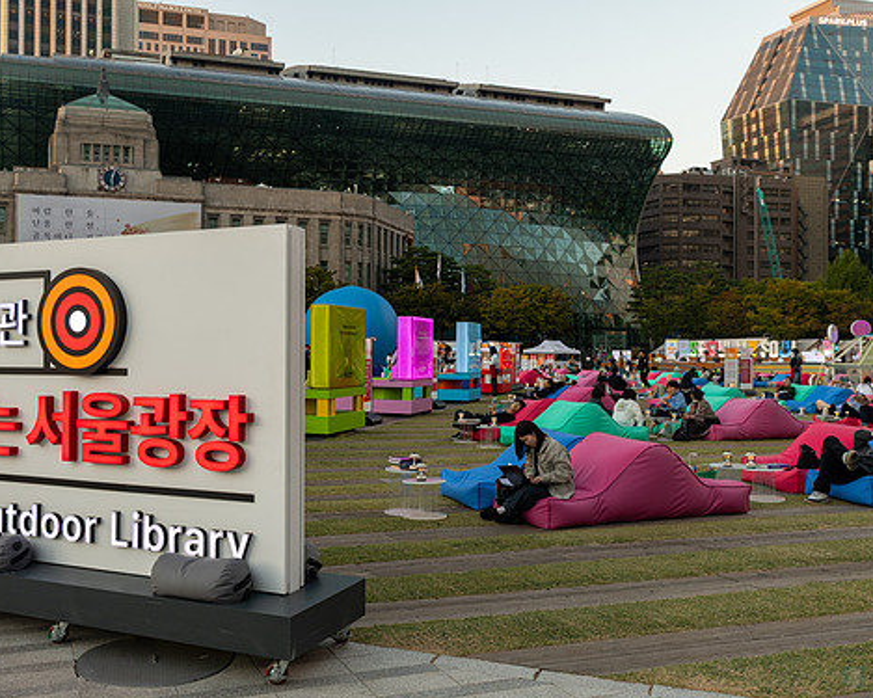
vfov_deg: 41.1
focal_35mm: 36
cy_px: 343
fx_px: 930
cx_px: 341
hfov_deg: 49.9
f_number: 5.6
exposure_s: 1/60
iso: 200
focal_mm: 31
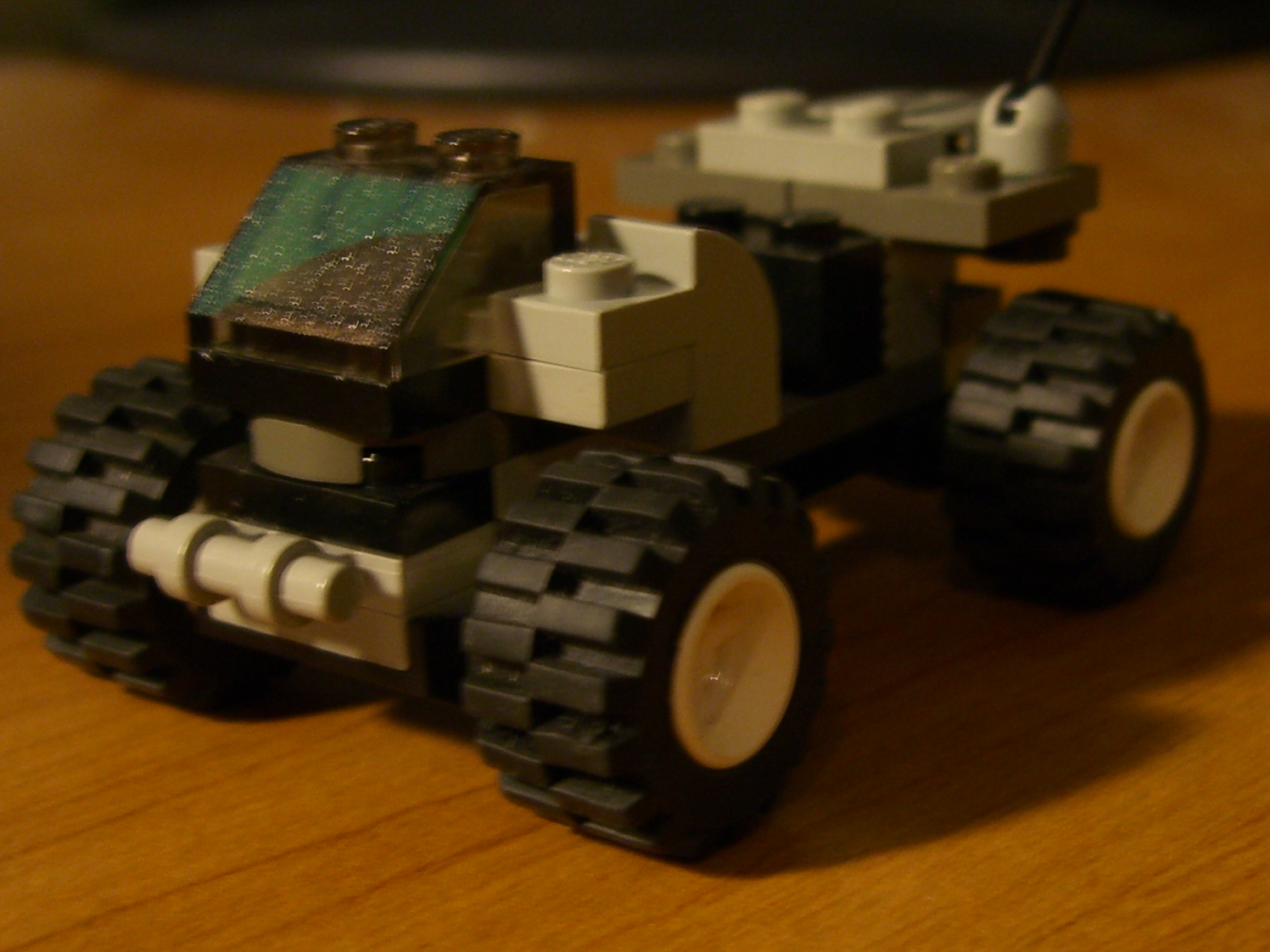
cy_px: 525
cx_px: 791
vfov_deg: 22.6
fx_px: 2384
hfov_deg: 29.7
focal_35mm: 65
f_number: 2.8
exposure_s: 1/8
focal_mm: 7.9
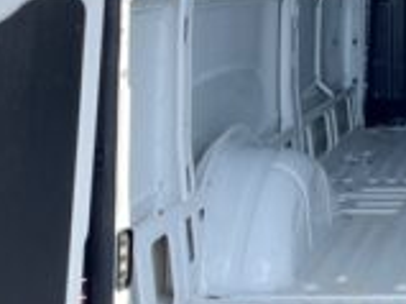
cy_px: -72
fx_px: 1149
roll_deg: +0.6
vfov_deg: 14.5
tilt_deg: +0.8
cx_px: 546
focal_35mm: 98
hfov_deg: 18.5
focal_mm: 4.2
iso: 32
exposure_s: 1/540
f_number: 1.6
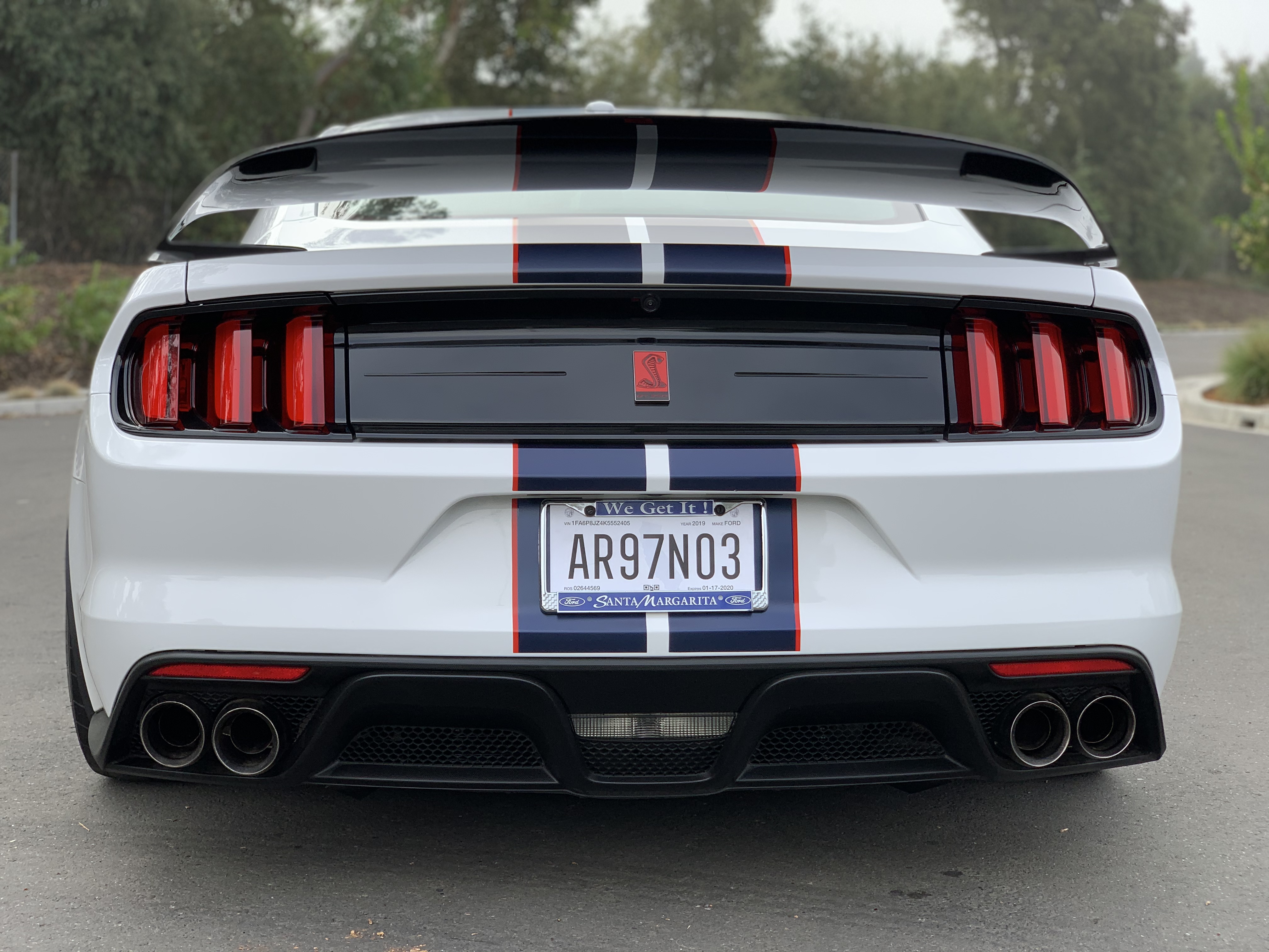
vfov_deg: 28.0
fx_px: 1906
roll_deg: +0.6
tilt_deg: -5.7
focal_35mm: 52
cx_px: 634
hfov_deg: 36.8
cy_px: 476
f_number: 2.4
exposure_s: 1/254
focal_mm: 6
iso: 16
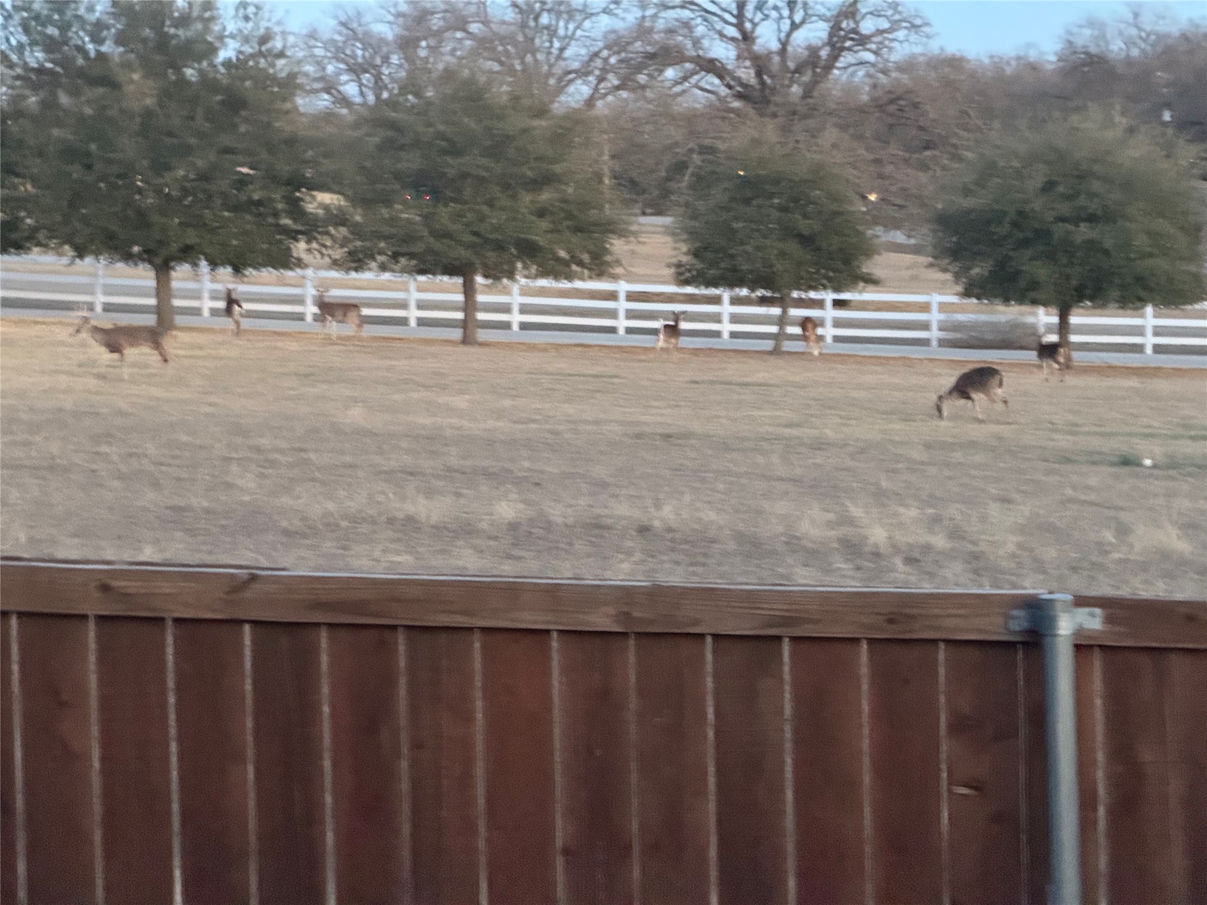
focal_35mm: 120
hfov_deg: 16.4
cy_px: 452
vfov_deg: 12.3
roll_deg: +2.4
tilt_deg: -3.3
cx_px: 604
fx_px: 4184
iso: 2000
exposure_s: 1/30
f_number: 2.8
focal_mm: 15.66
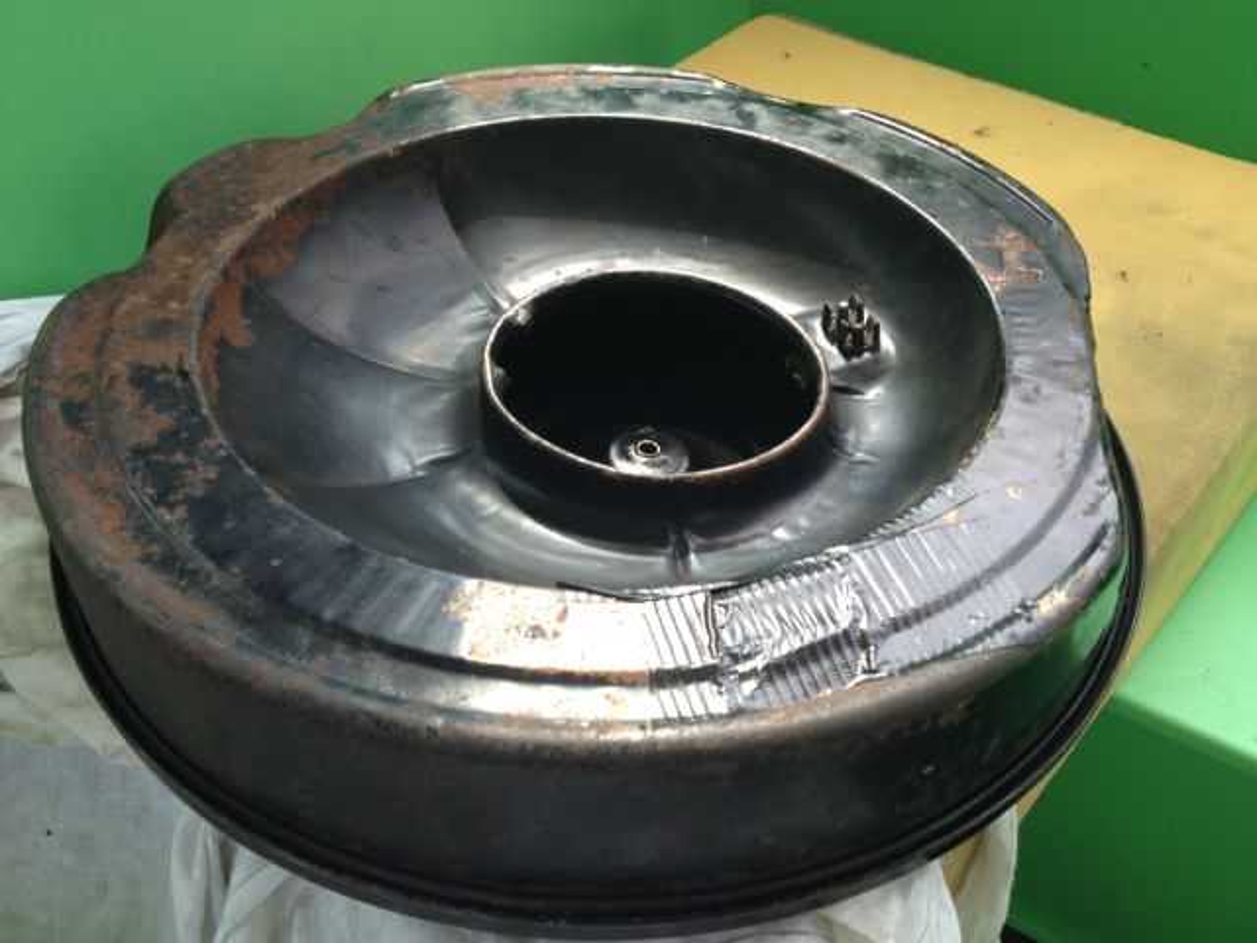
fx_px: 1271
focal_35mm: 35
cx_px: 628
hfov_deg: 52.6
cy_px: 472
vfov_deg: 40.7
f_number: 2.4
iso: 50
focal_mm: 4.28
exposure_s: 1/188
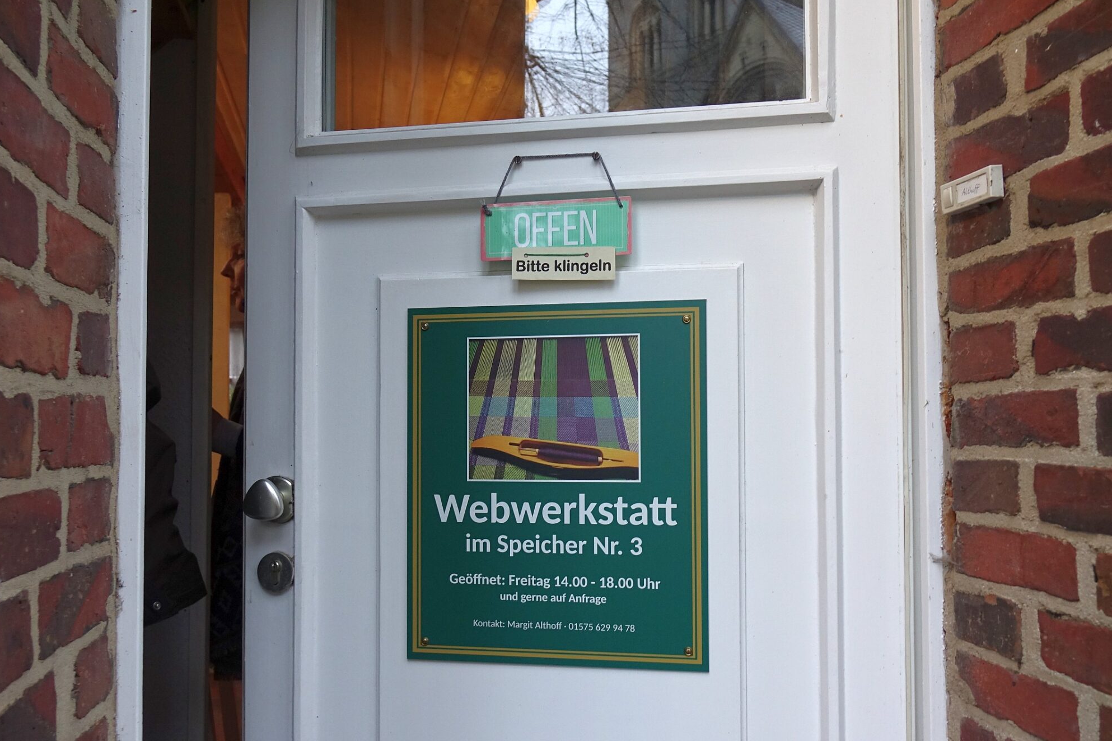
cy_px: 419
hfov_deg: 63.6
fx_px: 896
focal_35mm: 29
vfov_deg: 44.9
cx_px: 585
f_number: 2.8
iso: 320
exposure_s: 1/30
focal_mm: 8.8
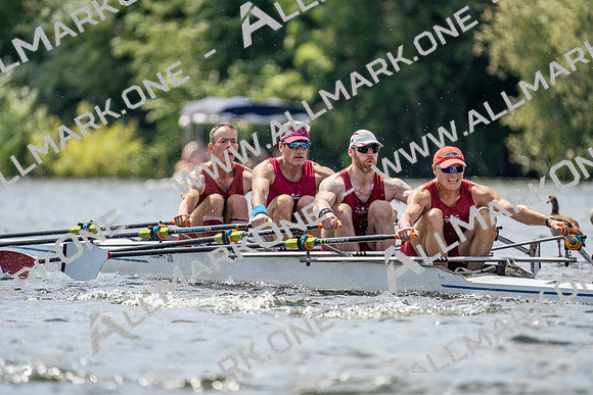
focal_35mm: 600
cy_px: 198
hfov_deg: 3.4
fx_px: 9885
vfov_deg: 2.3
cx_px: 296
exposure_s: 1/2000
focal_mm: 600
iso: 500
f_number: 6.3
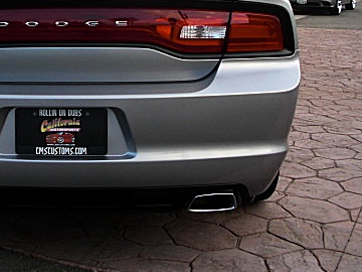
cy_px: 53
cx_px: 99
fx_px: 669
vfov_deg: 22.6
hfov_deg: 29.9
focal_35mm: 64
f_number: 2.8
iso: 100
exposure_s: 1/100
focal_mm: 6.3
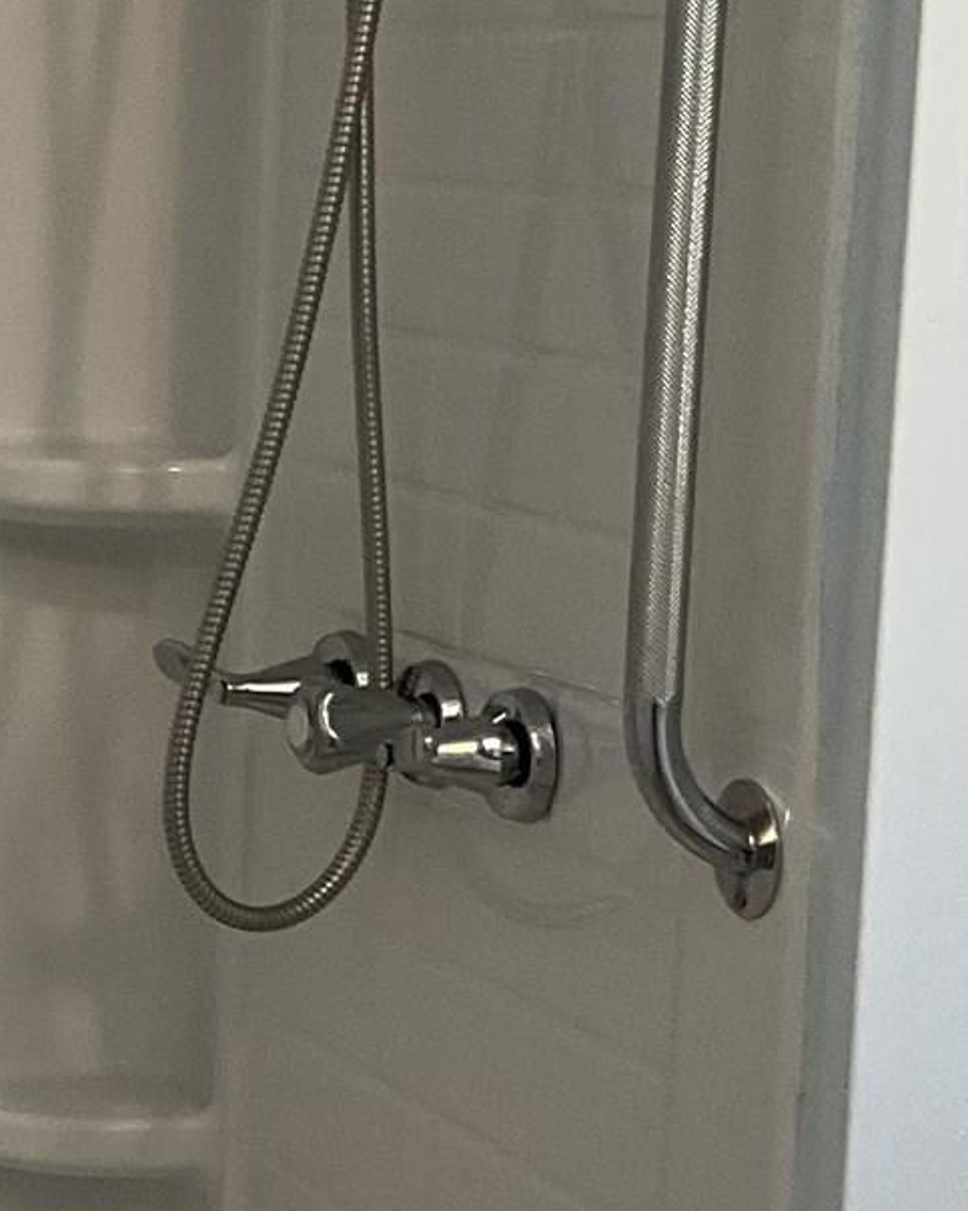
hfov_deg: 13.5
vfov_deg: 17.8
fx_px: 3869
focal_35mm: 108
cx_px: -425
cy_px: 563
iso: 80
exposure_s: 1/60
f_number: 1.8
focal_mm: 3
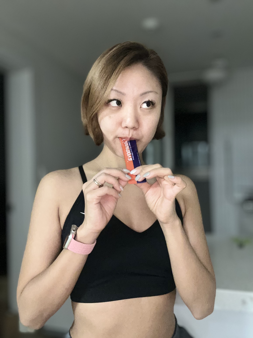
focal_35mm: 30
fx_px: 292
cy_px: 169
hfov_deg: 46.8
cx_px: 126
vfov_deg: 60.0
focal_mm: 2.69
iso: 250
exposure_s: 1/30
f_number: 1.9
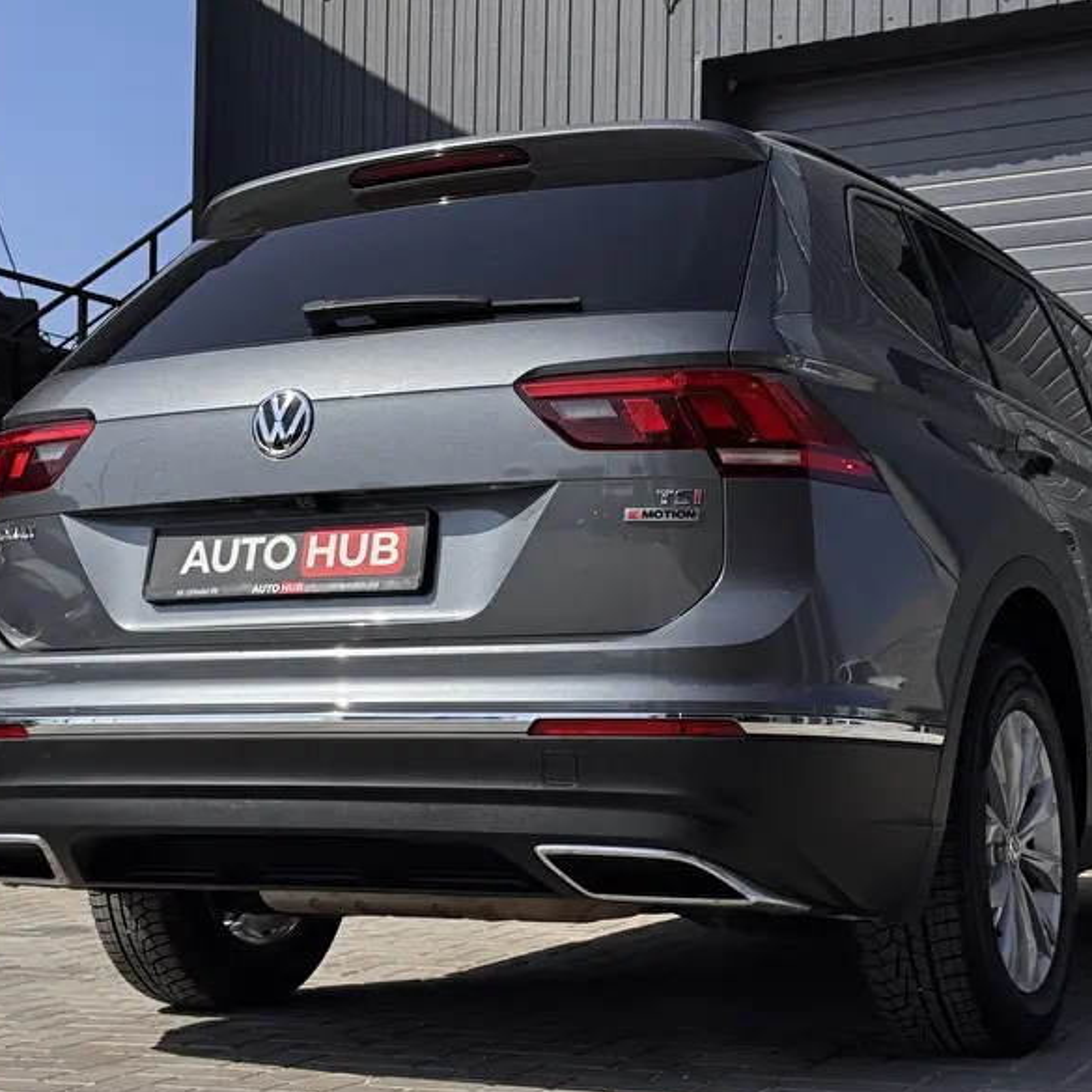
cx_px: 543
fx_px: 2070
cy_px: 541
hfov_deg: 29.6
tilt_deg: +4.9
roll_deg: +0.0
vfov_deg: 29.6
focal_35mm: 58
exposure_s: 1/7092
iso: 64
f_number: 1.78
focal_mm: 6.76
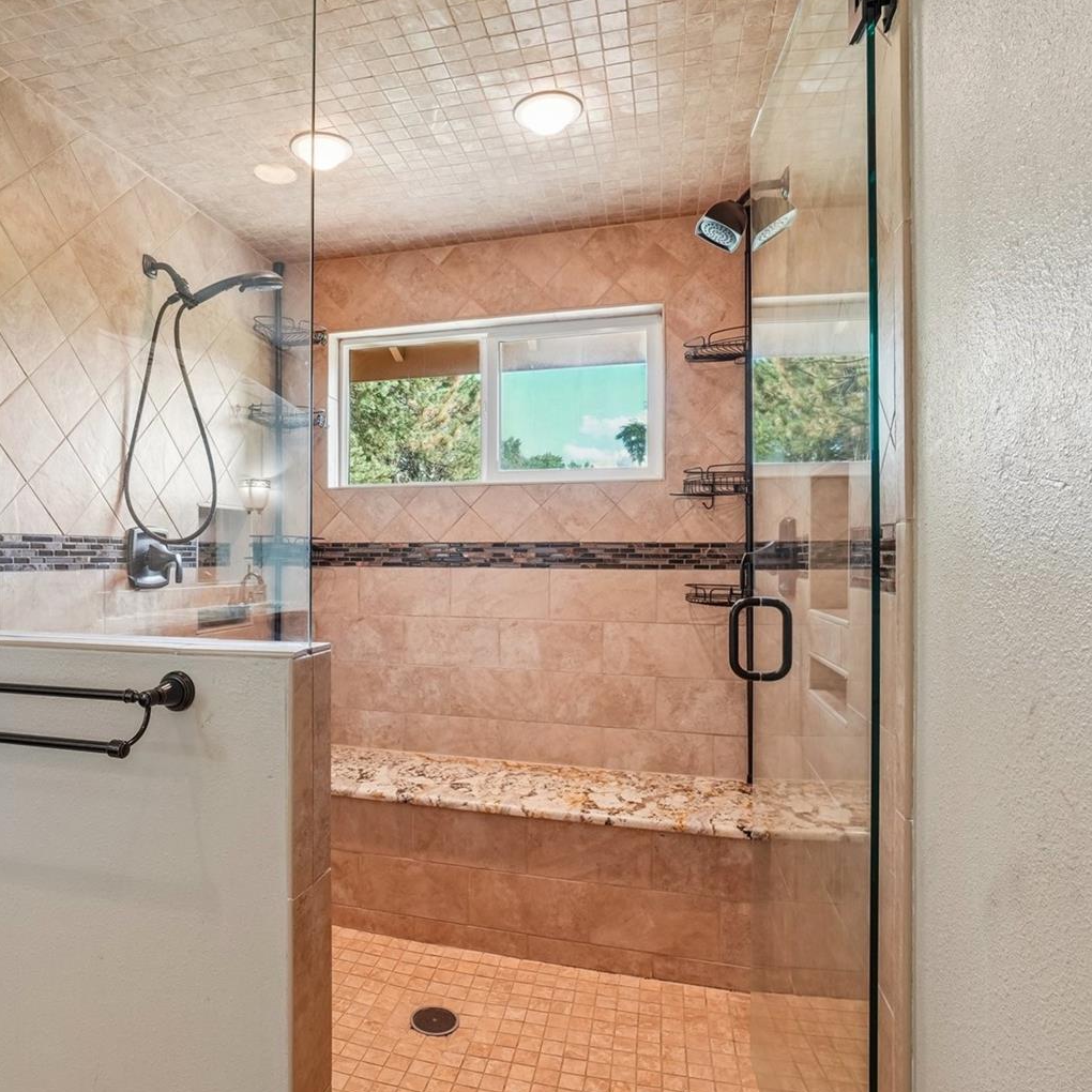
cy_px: 562
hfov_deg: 73.8
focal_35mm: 20
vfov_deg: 74.8
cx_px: 425
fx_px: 714
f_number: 8
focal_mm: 10
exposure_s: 1/10
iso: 400
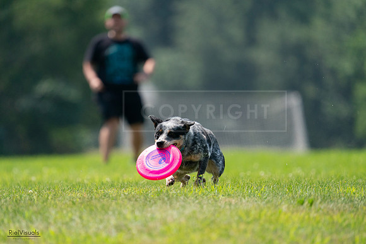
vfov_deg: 2.8
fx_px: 5044
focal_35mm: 496
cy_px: 122
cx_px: 183
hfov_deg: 4.2
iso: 1600
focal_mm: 496
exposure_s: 1/4000
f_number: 6.3
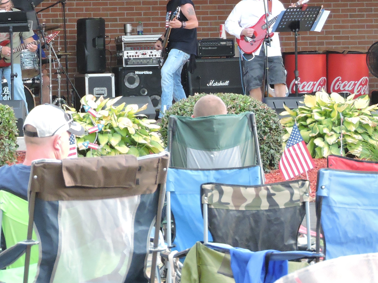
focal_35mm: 269
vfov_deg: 5.5
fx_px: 2937
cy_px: 53
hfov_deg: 7.4
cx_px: 91
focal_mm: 25.9
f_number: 4.4
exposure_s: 1/125
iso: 800
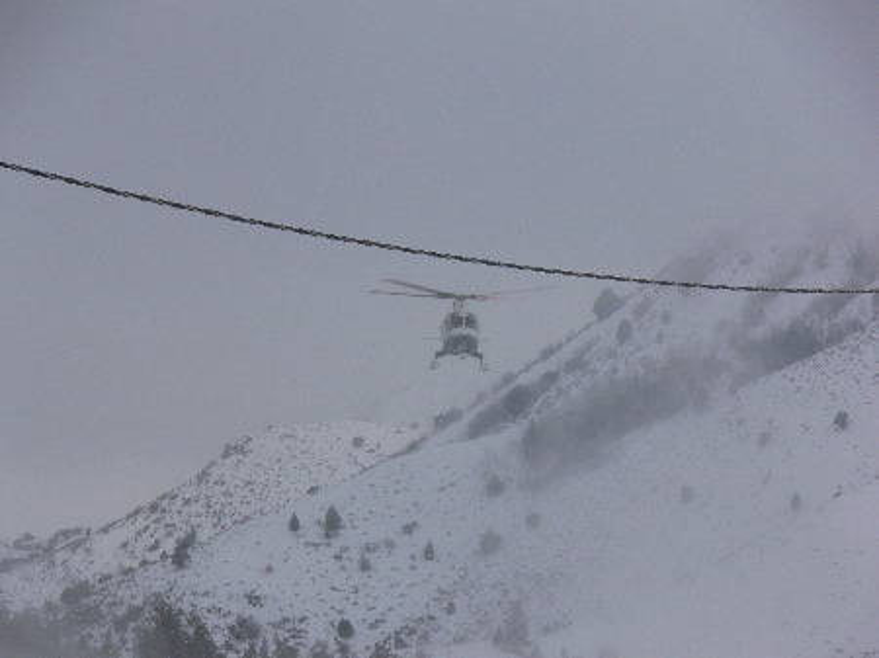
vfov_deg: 5.7
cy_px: 329
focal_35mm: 260
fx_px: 6599
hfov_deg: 7.6
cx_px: 440
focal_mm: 55
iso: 80
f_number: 5.6
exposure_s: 1/200
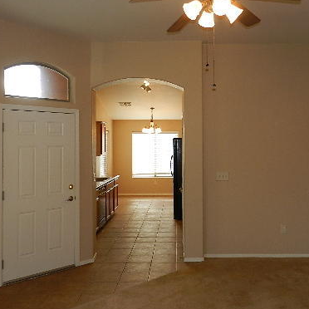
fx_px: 353
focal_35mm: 35
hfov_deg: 47.1
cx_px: 175
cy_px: 142
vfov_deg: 47.2
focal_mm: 4
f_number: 3.4
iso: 160
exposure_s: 1/50
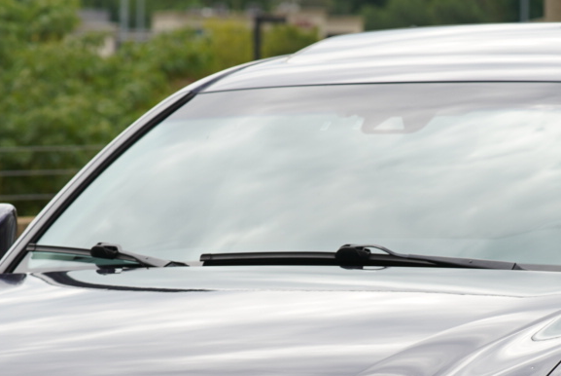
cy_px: 432
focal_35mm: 238
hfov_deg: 8.6
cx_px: 351
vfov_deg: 5.8
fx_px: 3713
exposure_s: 1/200
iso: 100
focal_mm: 85
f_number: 4.5
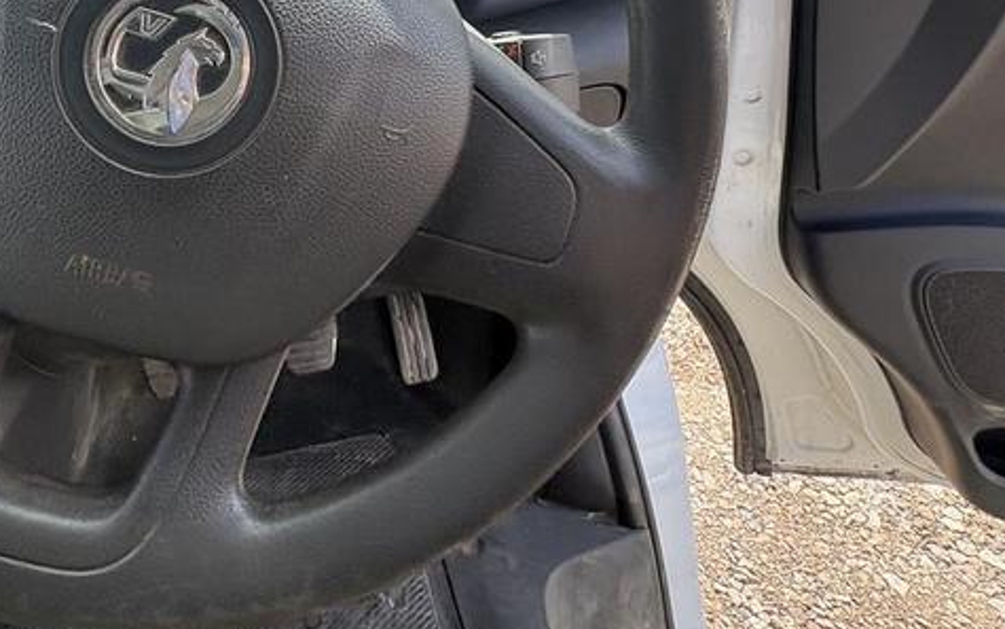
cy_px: 34
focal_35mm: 28
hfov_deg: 64.5
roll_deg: +0.1
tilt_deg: -28.6
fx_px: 767
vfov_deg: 40.3
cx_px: 326
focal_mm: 2.22
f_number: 2.2
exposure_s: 1/190
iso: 64
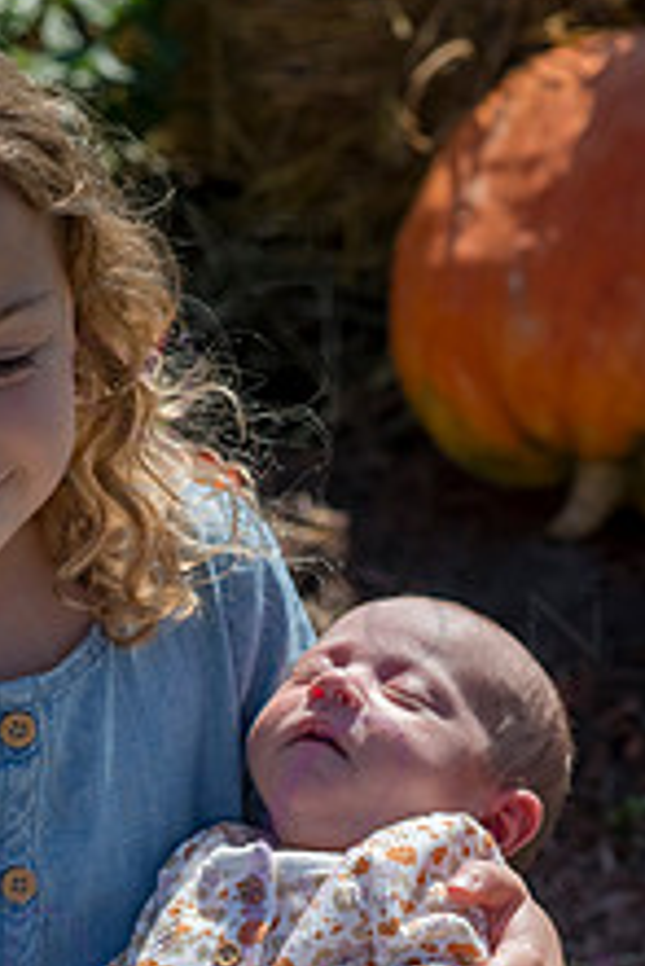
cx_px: 149
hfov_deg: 7.9
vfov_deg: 11.8
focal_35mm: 174
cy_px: 782
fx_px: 4669
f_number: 7.1
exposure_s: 1/1250
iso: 400
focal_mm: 85
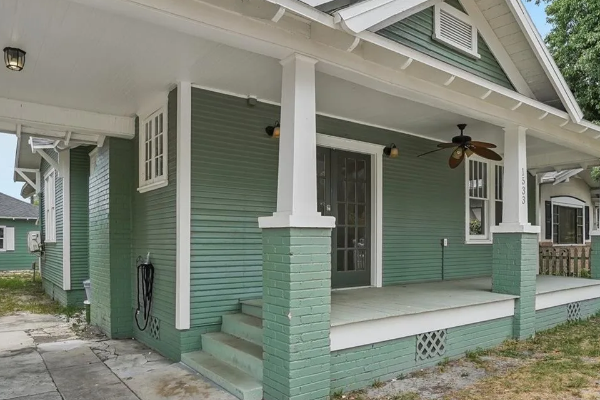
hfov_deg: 71.5
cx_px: 301
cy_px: 251
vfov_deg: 50.7
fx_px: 417
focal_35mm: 25
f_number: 8
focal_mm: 10
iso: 100
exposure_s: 1/125
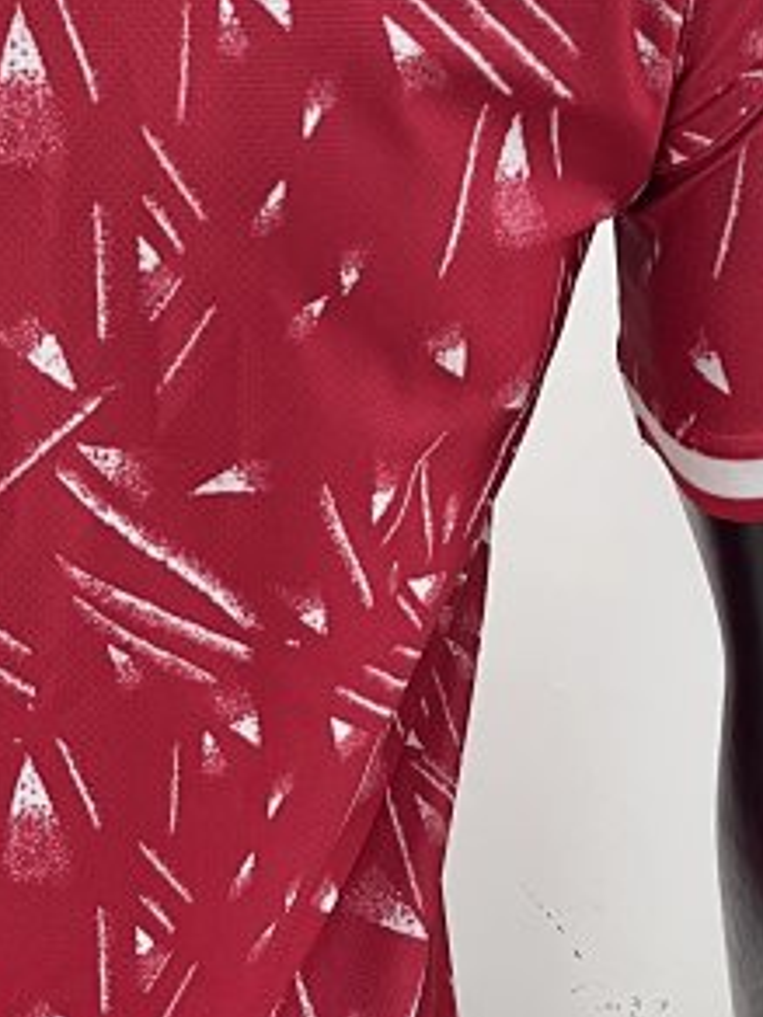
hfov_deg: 18.7
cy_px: 329
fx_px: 2234
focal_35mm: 76
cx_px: -42
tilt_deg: -15.4
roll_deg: +1.8
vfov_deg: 25.5
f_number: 1.6
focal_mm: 5.1
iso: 125
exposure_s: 1/65
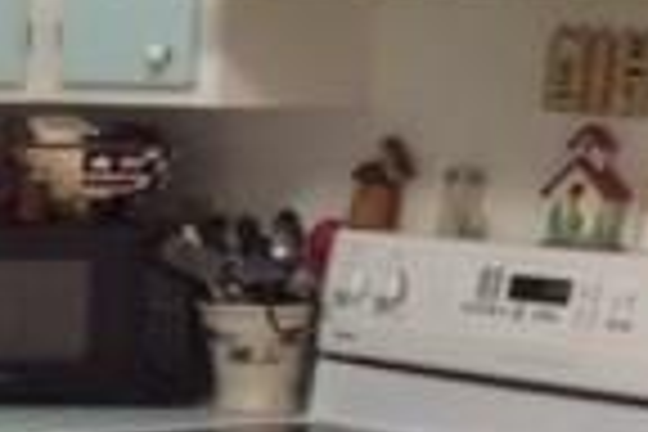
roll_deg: -0.7
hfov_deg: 13.2
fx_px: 2412
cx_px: -657
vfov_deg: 10.2
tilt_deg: -7.8
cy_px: 405
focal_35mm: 134
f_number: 2.2
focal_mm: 4.15
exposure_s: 1/30
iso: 320
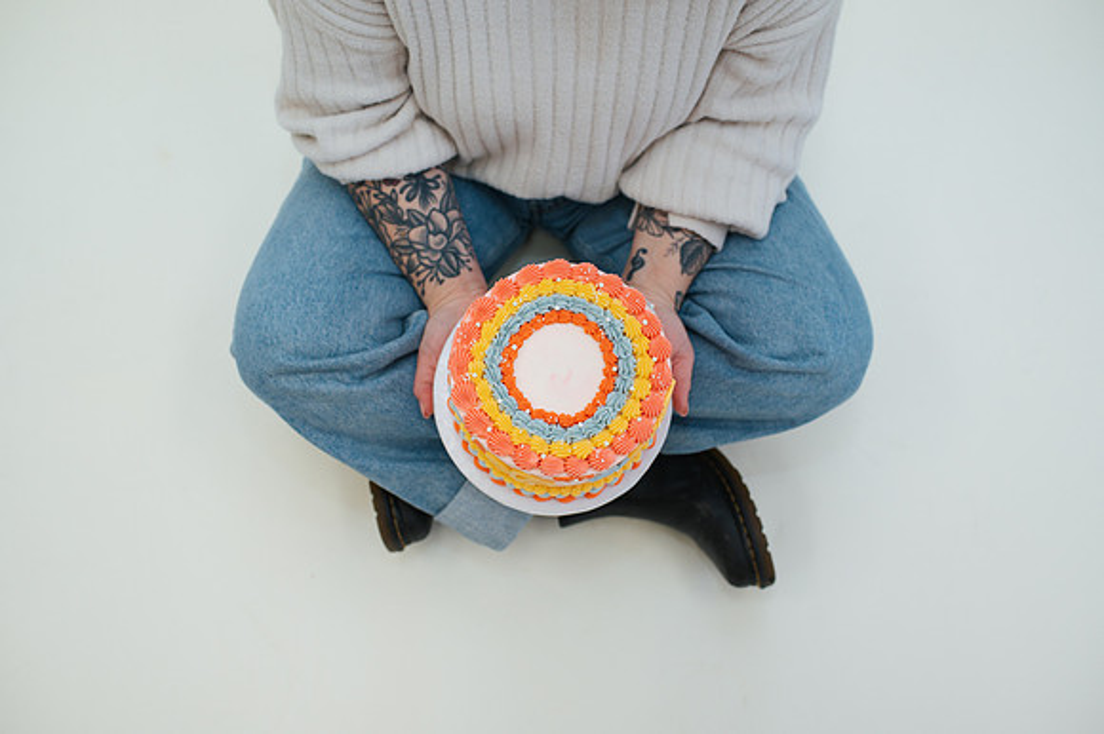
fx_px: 1114
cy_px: 367
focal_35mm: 36
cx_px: 552
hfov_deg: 52.7
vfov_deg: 36.5
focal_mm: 35
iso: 360
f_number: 3.2
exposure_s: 1/160
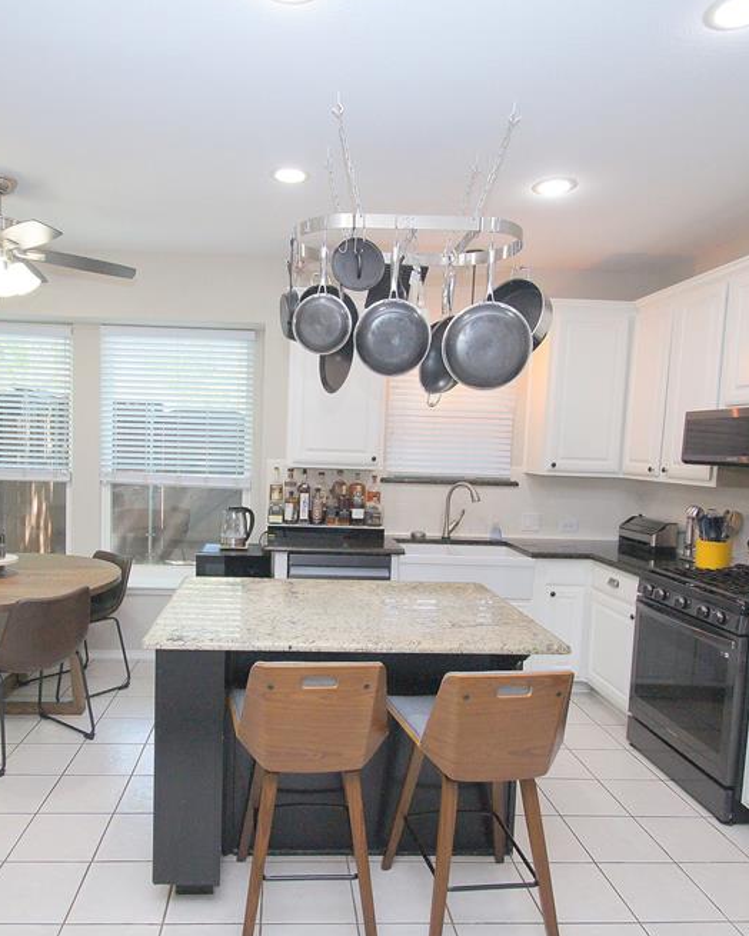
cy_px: 476
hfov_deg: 62.6
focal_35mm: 22
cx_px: 304
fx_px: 610
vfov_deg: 75.0
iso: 800
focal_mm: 10
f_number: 4.5
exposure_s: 1/160
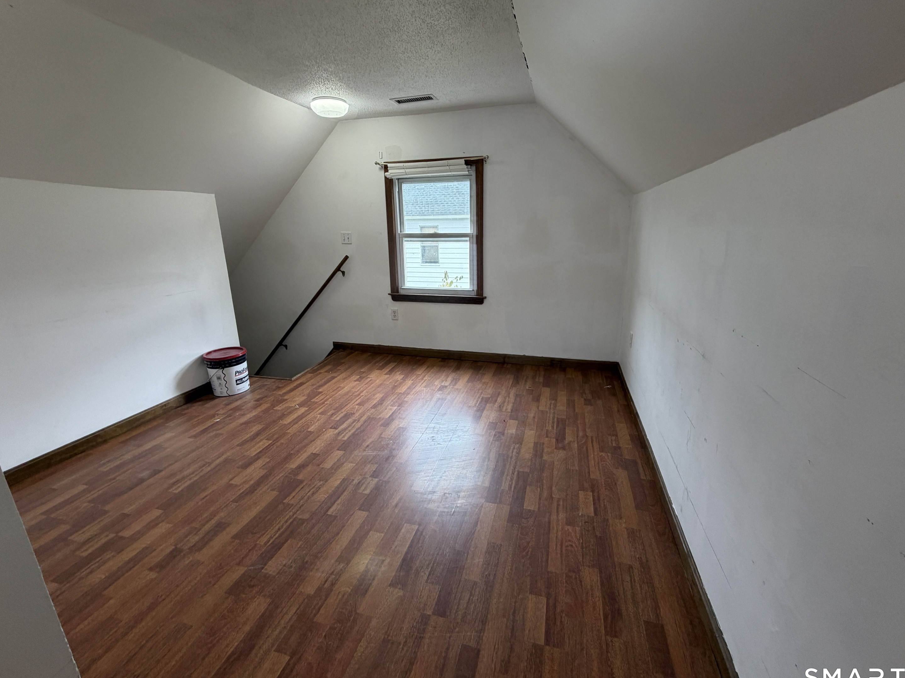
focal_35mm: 15
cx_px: 464
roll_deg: +2.1
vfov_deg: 81.7
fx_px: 392
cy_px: 330
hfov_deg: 98.2
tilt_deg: -16.4
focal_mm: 2.22
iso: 160
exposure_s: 1/120
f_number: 2.2
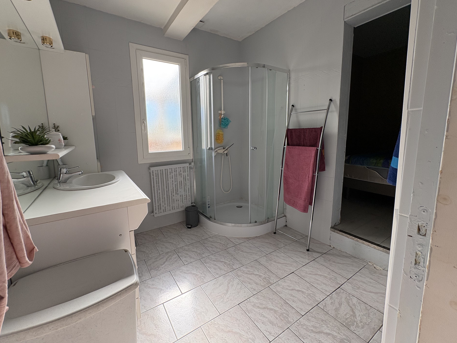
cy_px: 163
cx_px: 216
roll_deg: +2.1
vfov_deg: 81.7
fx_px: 198
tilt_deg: -7.3
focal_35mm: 15
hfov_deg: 98.1
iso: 64
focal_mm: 2.22
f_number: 2.2
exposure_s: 1/165
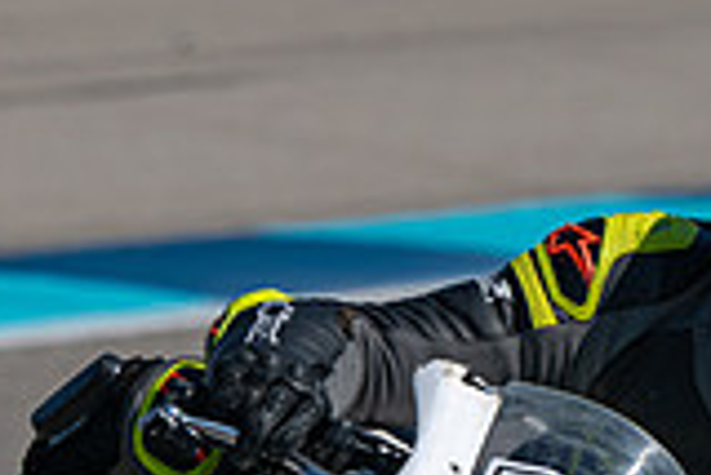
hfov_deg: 1.2
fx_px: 33585
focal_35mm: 1699
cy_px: 641
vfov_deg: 0.8
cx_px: 231
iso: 280
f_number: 11
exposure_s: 1/1250
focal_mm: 470
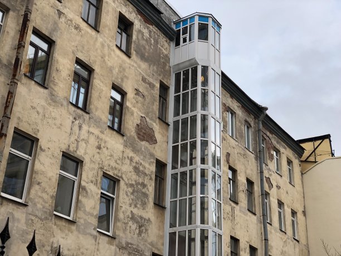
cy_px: 128
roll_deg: -3.0
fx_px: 512
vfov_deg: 28.0
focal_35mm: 52
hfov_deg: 36.8
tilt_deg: +29.4
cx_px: 170
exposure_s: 1/100
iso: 80
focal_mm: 6
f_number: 2.4
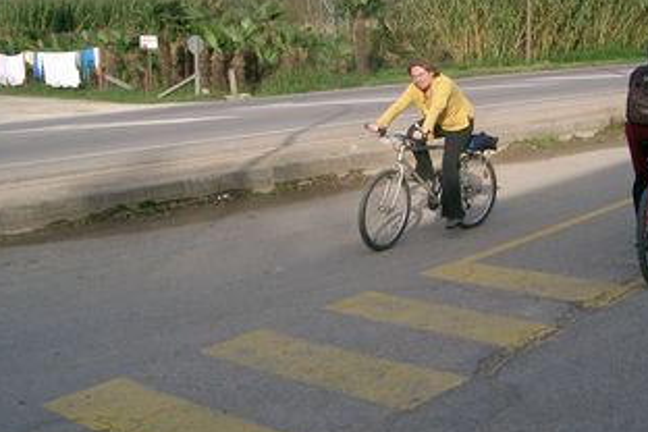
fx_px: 936
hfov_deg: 38.0
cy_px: 204
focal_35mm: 52
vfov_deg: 26.0
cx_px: 393
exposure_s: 1/500
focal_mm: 8
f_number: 4.8
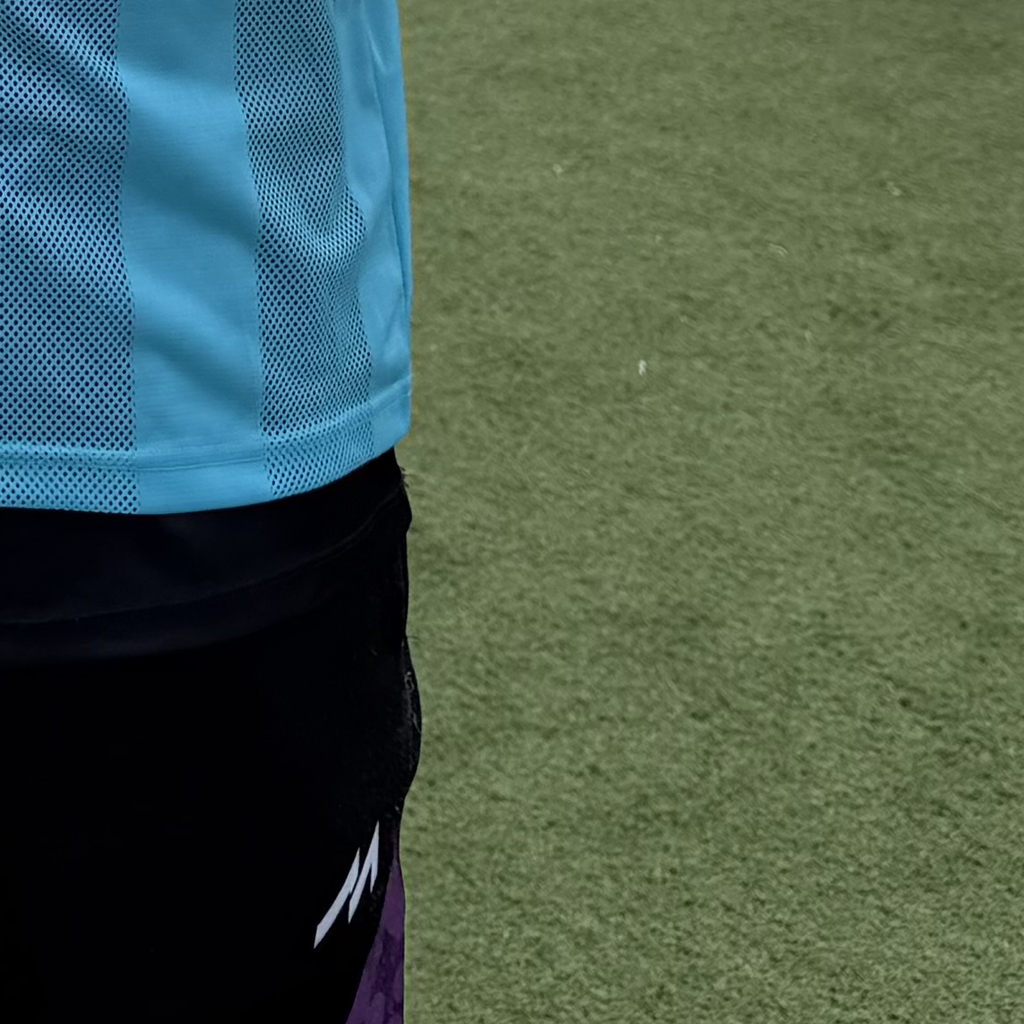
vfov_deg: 14.4
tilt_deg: -5.1
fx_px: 3548
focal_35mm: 106
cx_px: -431
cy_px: -836
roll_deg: -0.5
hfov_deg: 15.4
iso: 80
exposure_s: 1/2445
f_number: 1.78
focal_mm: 6.76
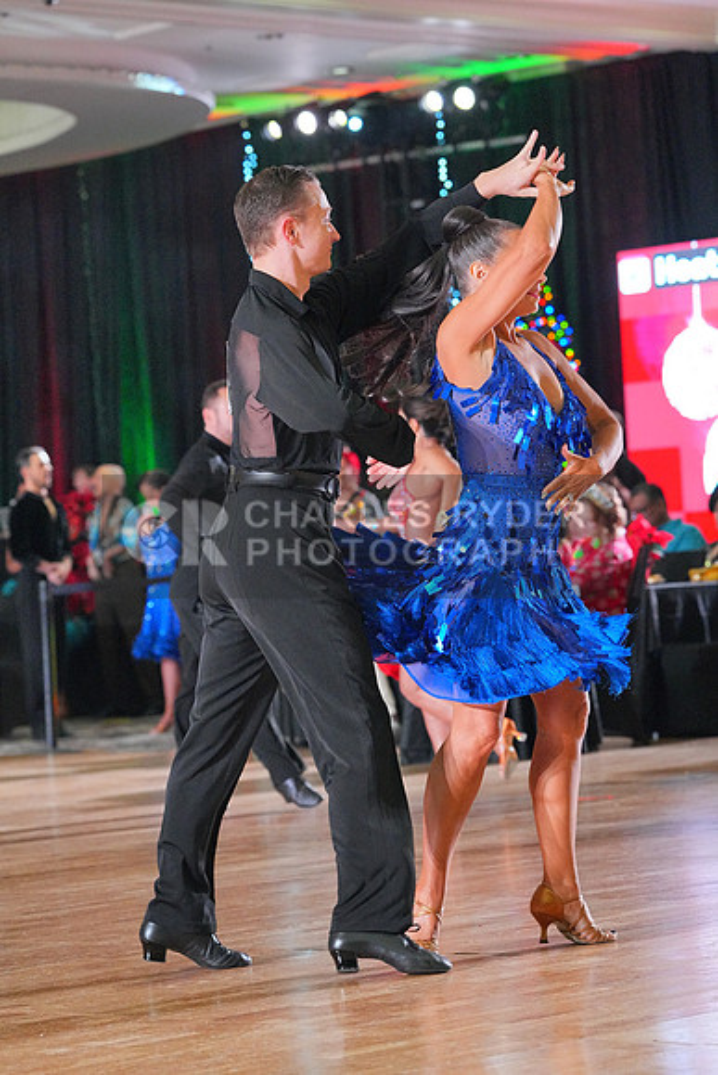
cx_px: 359
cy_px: 538
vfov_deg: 16.1
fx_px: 3797
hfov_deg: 10.8
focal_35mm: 127
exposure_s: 1/400
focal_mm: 127
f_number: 5
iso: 8000
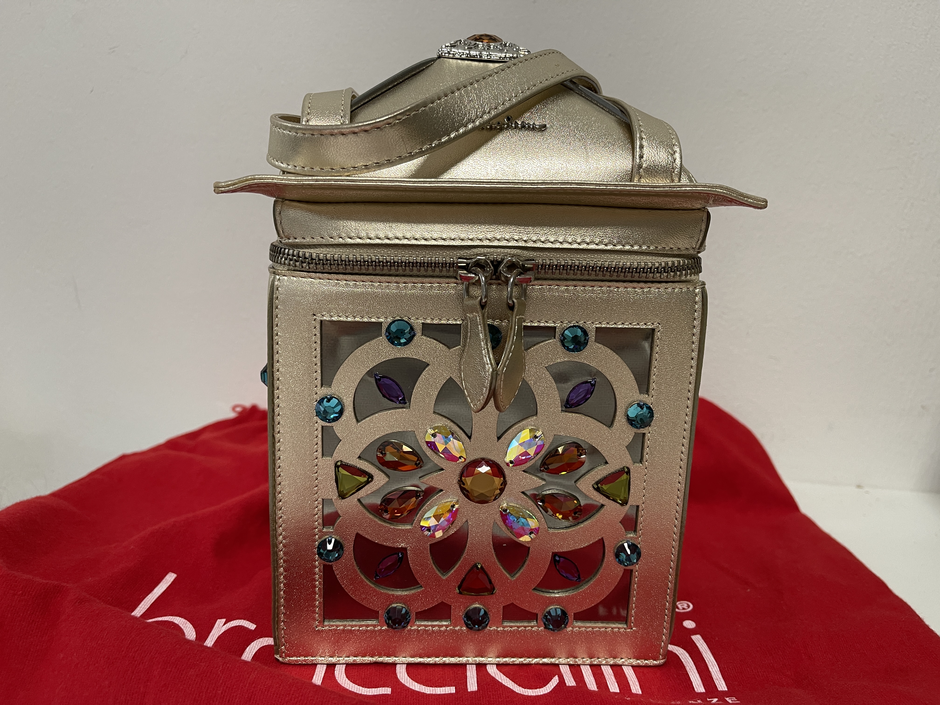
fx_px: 679
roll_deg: -2.6
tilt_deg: -12.9
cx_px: 470
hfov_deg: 69.4
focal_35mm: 25
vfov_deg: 54.9
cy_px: 352
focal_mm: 5.1
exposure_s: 1/50
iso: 125
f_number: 1.6
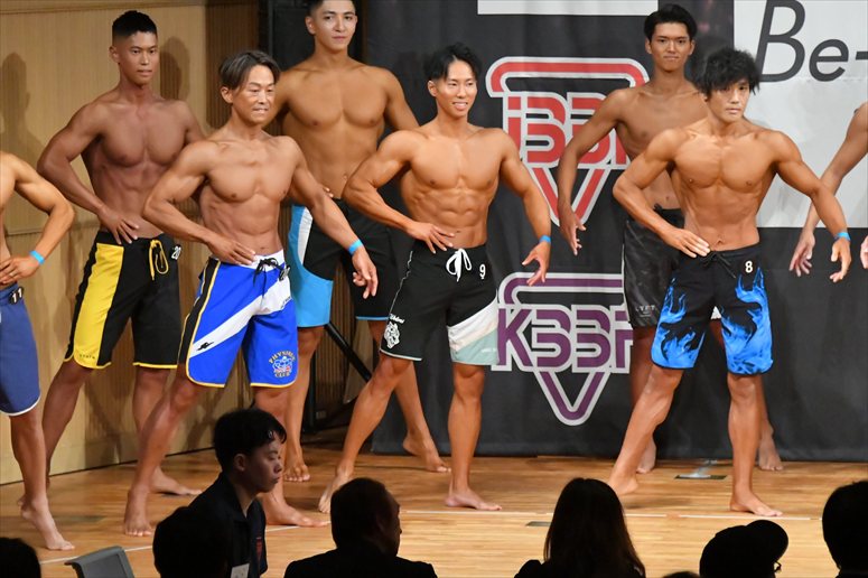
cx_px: 434
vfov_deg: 5.1
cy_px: 289
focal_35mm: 270
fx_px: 6507
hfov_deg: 7.6
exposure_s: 1/400
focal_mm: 180
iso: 12800
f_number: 5.6
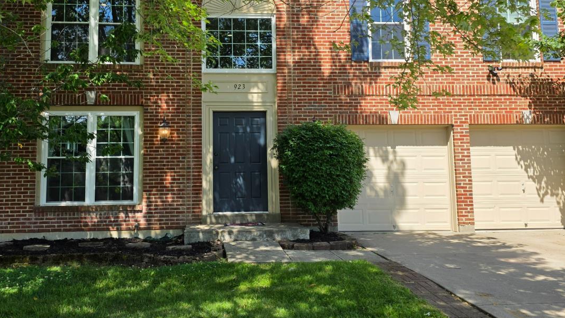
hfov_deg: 56.4
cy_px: 124
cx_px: 240
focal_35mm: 35
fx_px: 524
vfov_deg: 33.6
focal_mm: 6.3
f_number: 1.7
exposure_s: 1/3160
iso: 80
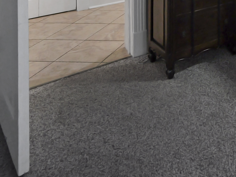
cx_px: 298
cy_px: -84
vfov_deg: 25.7
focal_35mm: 43
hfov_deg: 33.5
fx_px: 293
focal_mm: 7
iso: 800
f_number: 3.2
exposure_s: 1/125
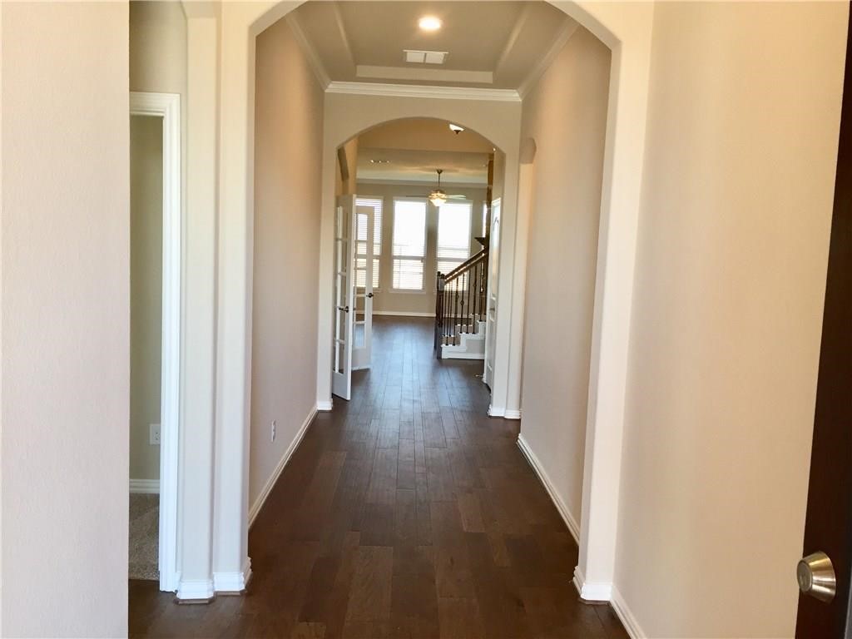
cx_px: 426
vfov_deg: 48.2
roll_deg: -3.1
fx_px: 714
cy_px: 320
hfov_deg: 61.7
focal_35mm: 29
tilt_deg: -5.9
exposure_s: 1/30
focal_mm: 4.15
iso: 32
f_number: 2.2
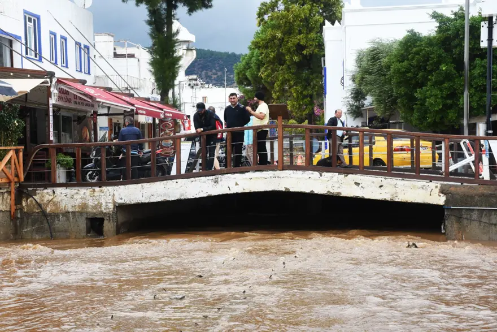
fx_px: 1036
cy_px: 166
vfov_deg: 18.2
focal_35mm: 75
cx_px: 248
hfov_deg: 27.0
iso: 400
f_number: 10
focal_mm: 50
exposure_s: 1/400
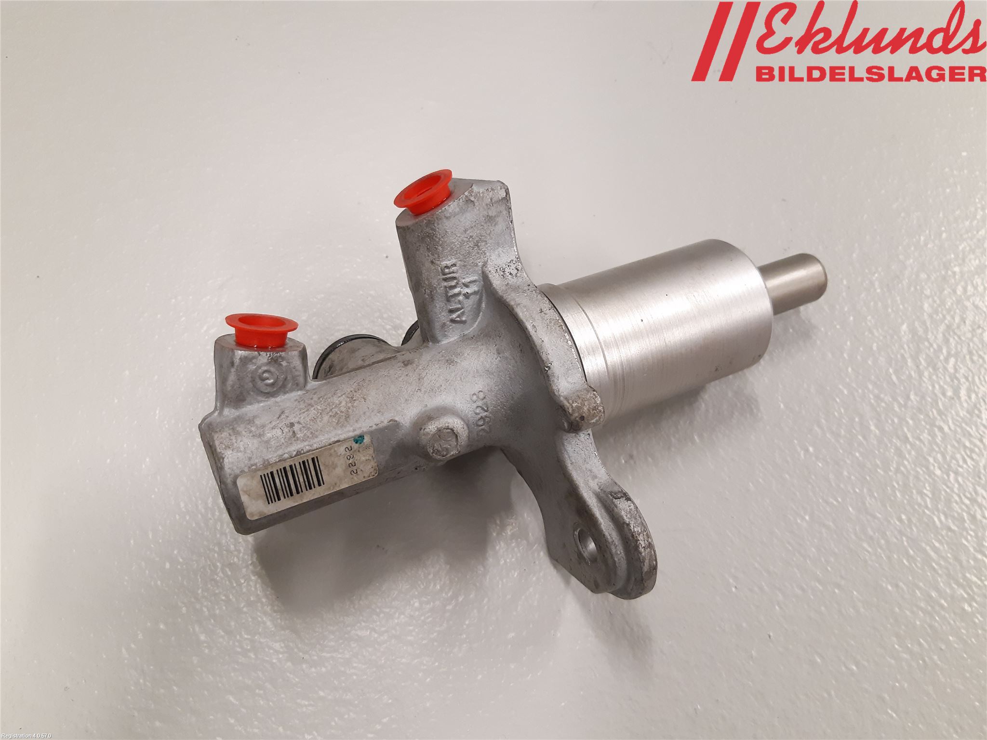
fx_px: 741
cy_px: 370
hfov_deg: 67.3
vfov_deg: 53.1
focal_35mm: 26
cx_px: 494
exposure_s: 1/50
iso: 200
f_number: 1.7
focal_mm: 3.93
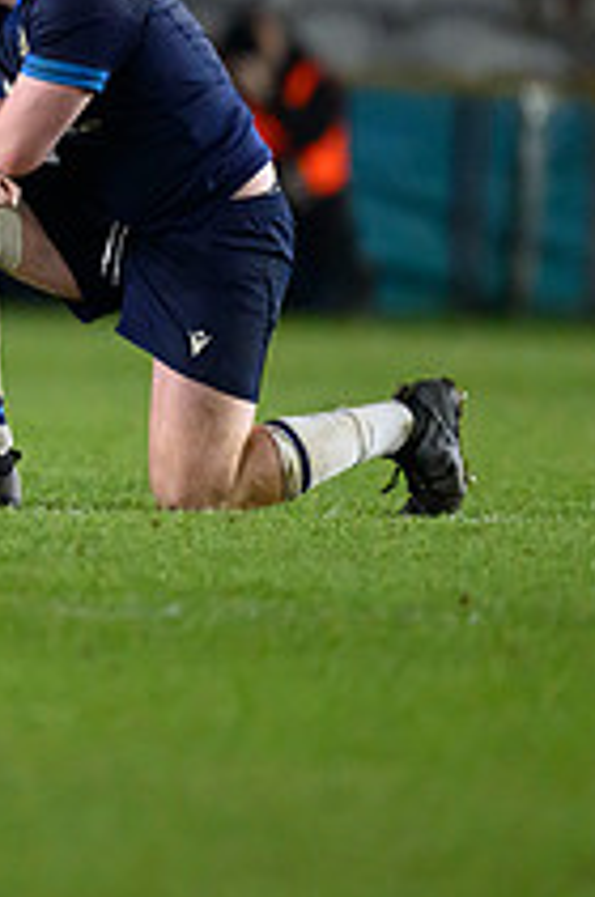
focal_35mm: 1543
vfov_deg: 1.3
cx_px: -523
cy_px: 87
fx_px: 38377
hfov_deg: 0.9
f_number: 4
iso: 8000
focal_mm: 560
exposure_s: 1/1000
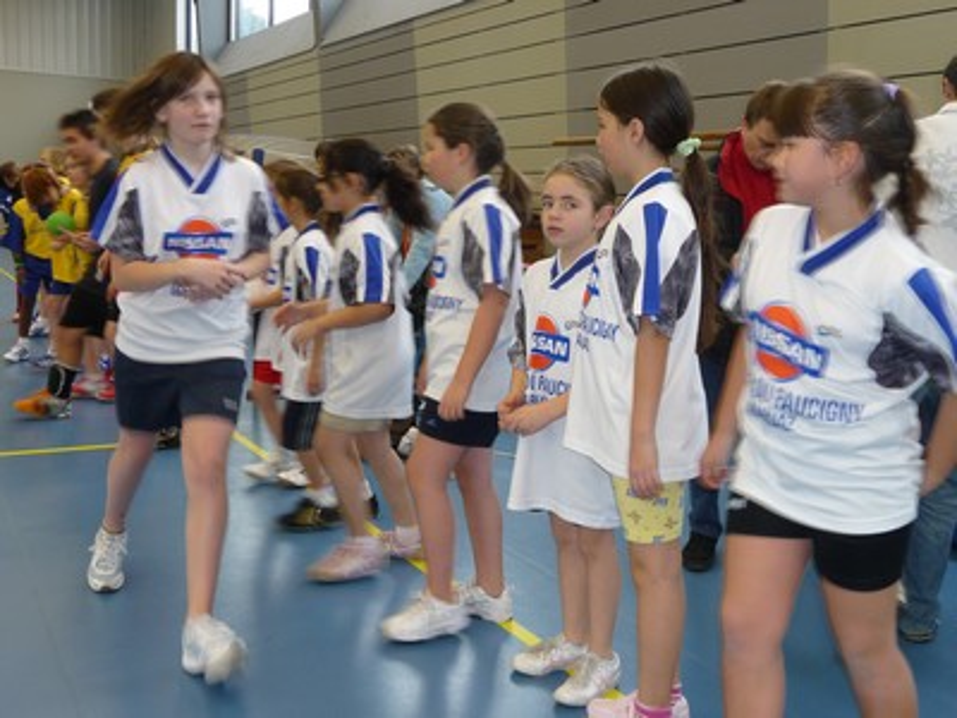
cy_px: 359
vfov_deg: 36.0
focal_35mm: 40
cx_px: 478
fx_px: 1106
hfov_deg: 46.8
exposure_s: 1/30
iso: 125
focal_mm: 6.7
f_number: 3.9
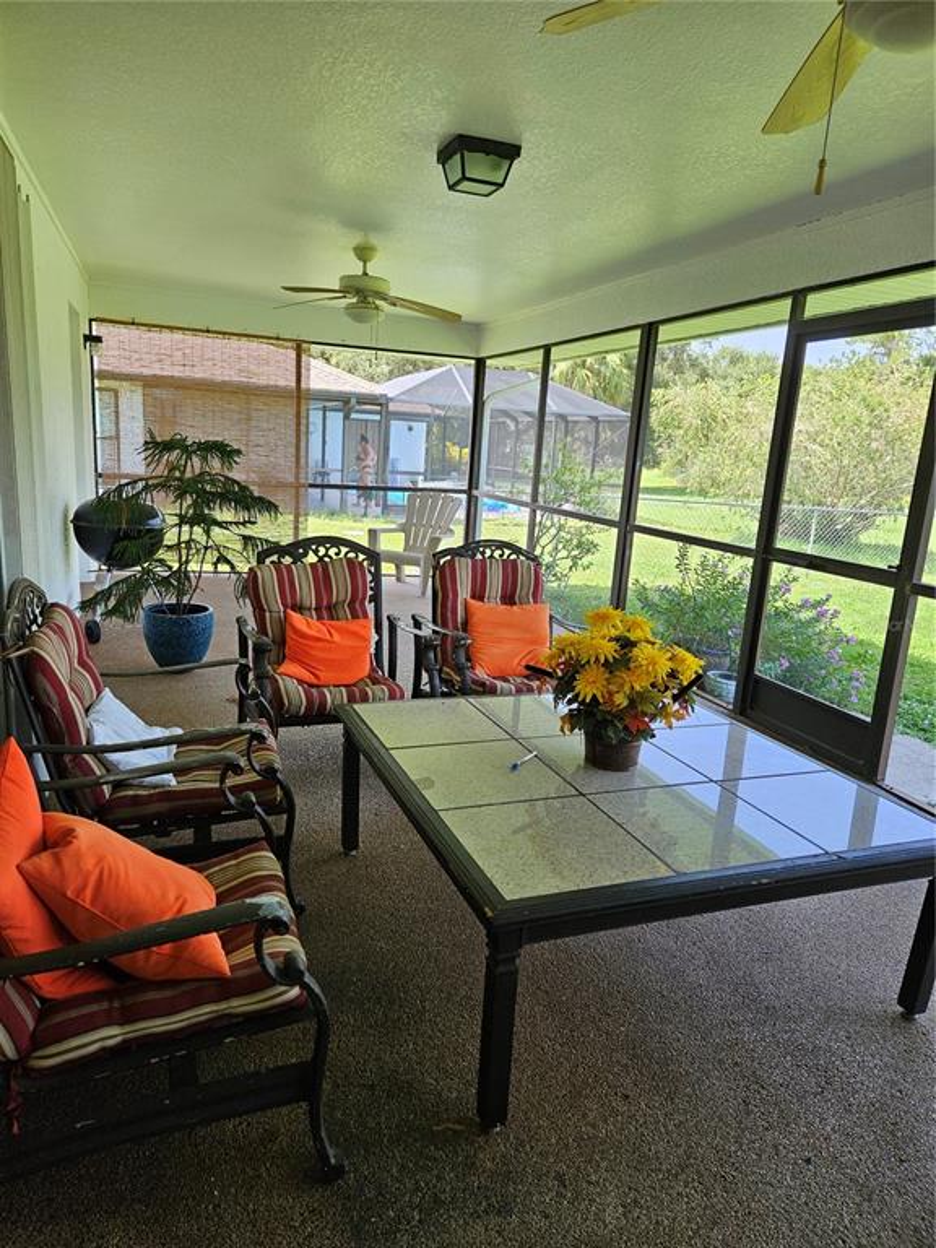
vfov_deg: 73.9
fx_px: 829
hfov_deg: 58.9
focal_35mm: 23
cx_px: 468
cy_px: 624
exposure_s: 1/180
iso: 64
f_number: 1.8
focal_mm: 5.4
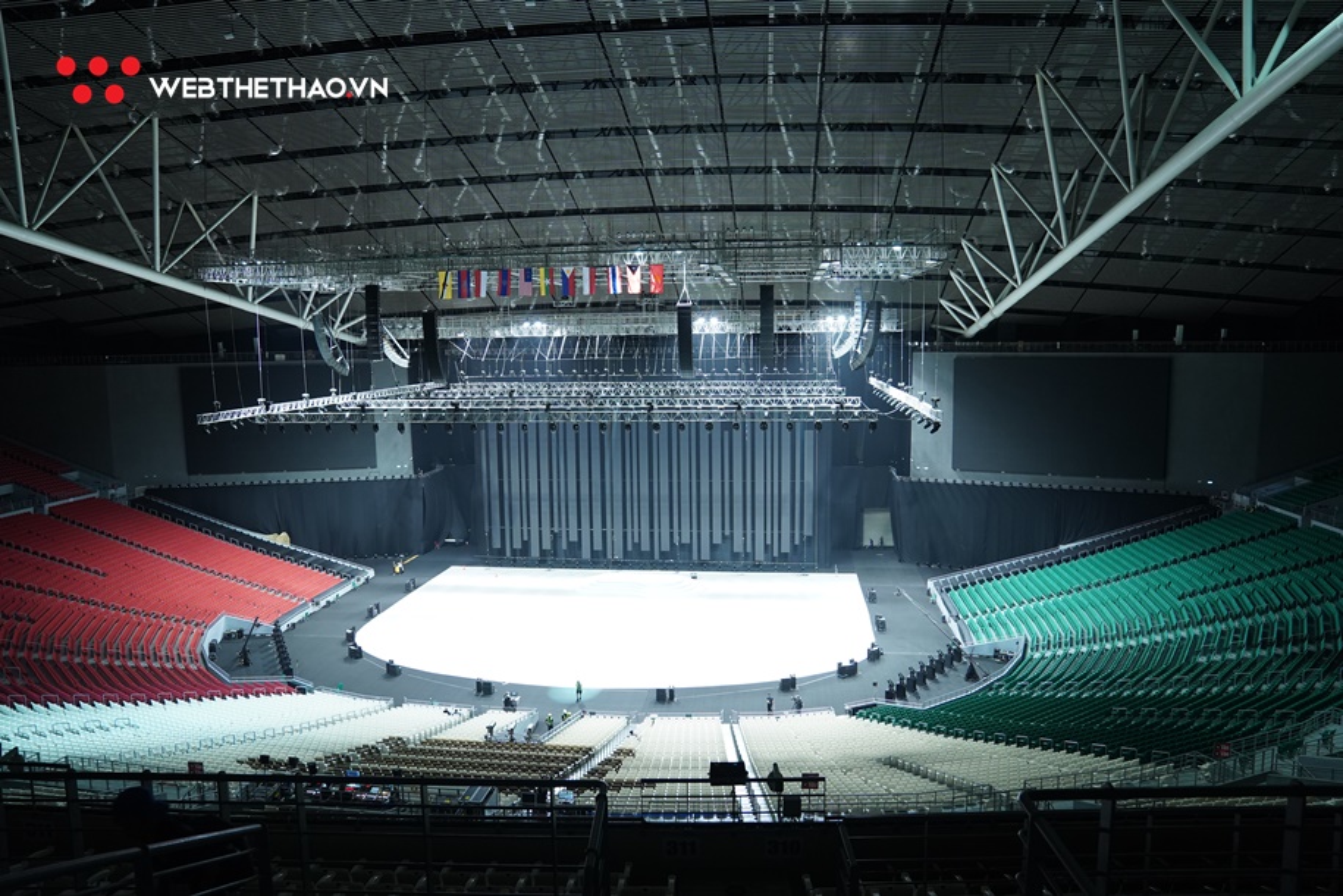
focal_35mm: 24
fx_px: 895
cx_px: 672
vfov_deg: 53.1
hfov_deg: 73.7
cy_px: 448
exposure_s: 1/60
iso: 2500
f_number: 3.2
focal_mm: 24
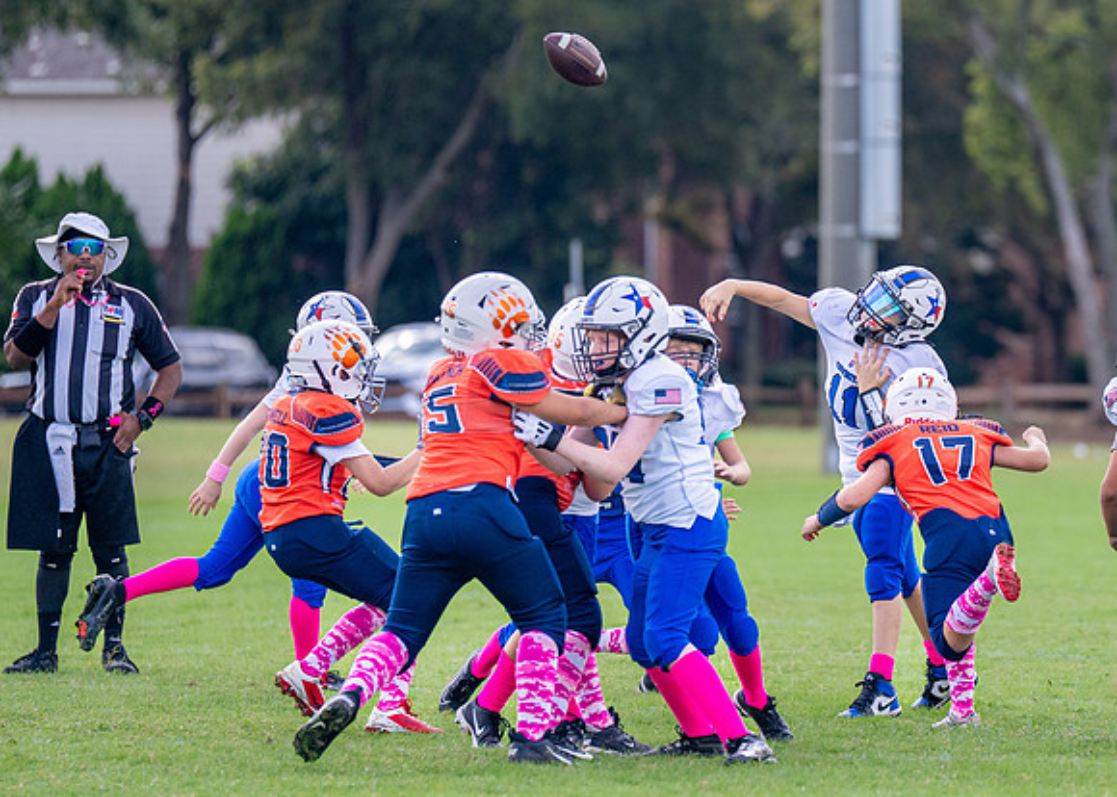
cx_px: 914
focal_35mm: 379
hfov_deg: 5.3
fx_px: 12015
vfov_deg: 3.8
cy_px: 370
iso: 400
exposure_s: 1/2500
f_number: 2.8
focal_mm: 200
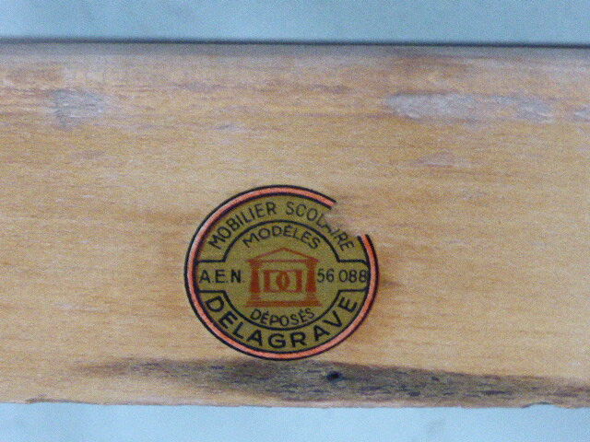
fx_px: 1346
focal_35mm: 79
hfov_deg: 24.7
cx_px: 295
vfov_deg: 18.7
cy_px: 221
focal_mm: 13.3
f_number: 5
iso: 1600
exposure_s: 1/15
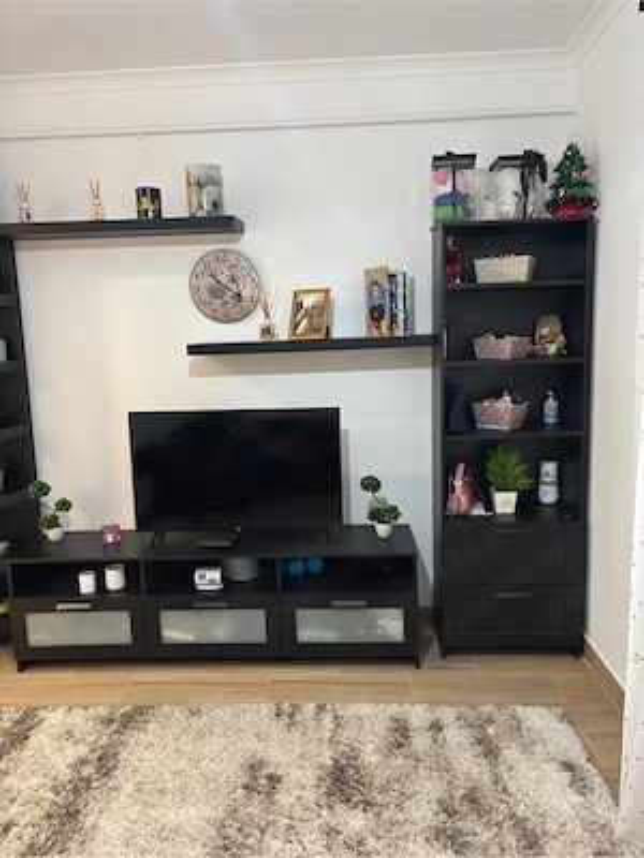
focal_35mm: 26
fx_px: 645
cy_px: 429
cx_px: 322
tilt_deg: -5.7
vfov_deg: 67.3
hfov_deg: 53.1
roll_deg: +0.7
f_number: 1.6
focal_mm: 5.96
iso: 250
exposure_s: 1/33
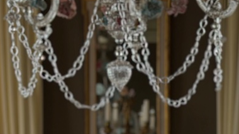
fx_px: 1046
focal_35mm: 165
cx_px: 133
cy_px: 274
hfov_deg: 13.0
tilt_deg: -2.2
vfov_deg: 7.1
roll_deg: +0.3
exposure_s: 1/411
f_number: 1.78
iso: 80
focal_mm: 6.76
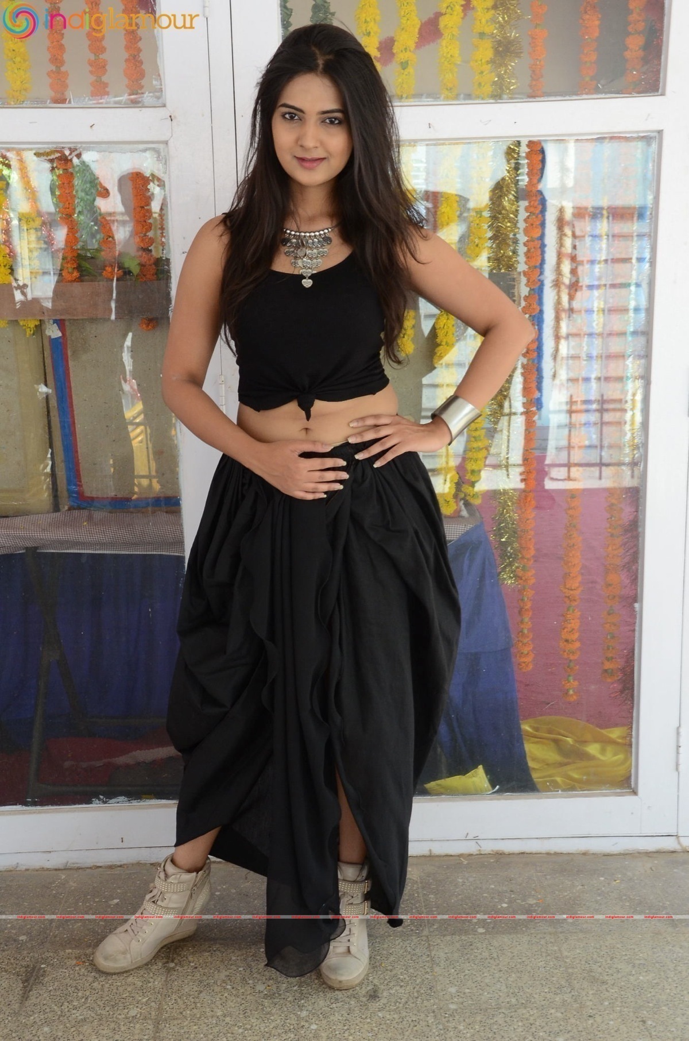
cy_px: 520
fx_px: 1384
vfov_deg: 41.2
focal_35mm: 48
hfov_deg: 28.0
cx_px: 344
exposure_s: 1/125
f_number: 8
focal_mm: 32
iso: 1000
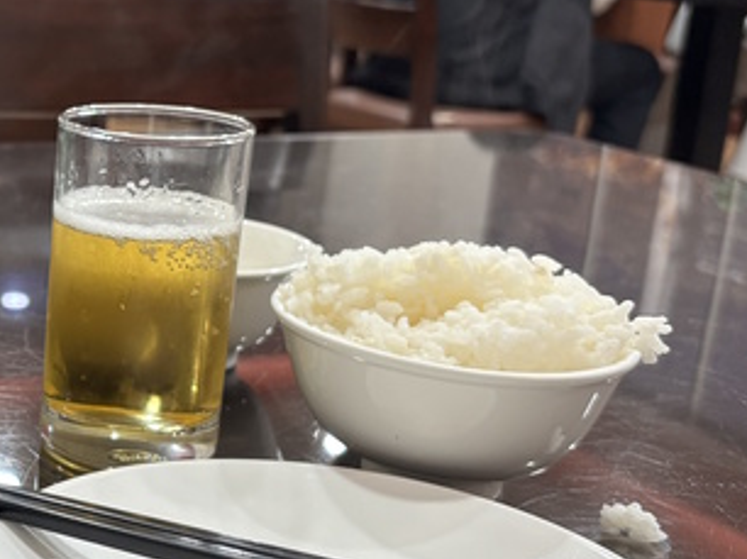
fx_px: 1466
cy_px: 244
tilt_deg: -14.2
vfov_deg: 21.6
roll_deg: -2.2
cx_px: -24
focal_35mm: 68
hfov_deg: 26.8
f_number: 1.6
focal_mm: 5.96
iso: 160
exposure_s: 1/60
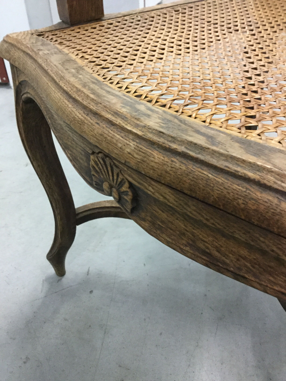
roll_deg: +3.9
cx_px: 143
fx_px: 341
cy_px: 190
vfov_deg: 58.4
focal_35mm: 31
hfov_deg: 45.4
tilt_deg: -35.8
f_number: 2.4
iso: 200
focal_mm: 3.3
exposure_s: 1/20
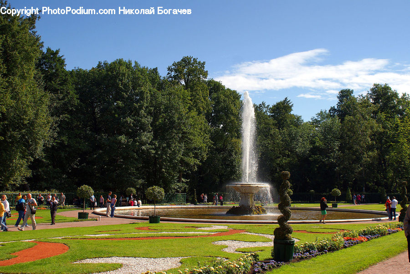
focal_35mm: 42
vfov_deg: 32.0
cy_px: 137
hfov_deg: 46.4
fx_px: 479
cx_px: 205
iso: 100
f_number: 5.6
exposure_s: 1/250
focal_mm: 28
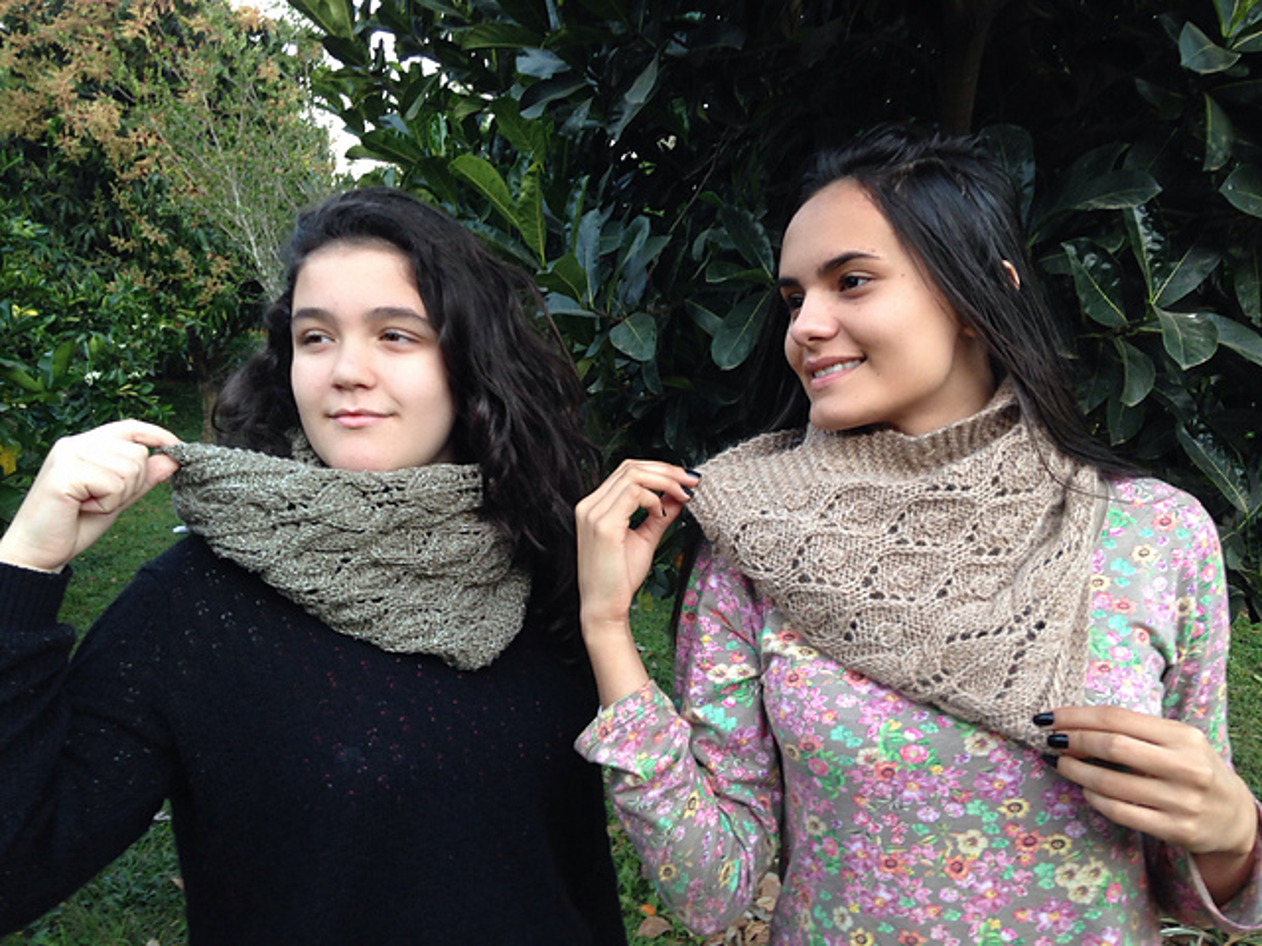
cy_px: 473
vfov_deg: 42.9
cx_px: 631
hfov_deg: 55.4
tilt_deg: -3.0
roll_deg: +1.6
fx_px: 1203
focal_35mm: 33
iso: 80
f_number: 2.4
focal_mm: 4.12
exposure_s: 1/20
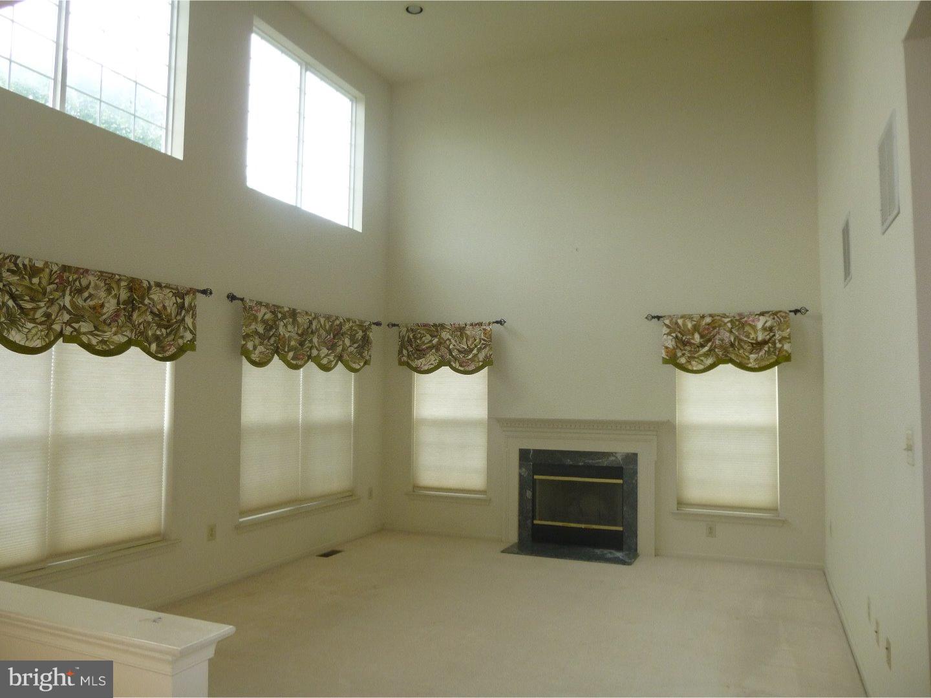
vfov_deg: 54.9
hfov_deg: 69.4
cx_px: 466
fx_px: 672
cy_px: 349
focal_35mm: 25
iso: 160
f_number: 3.1
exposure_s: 1/60
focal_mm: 4.5
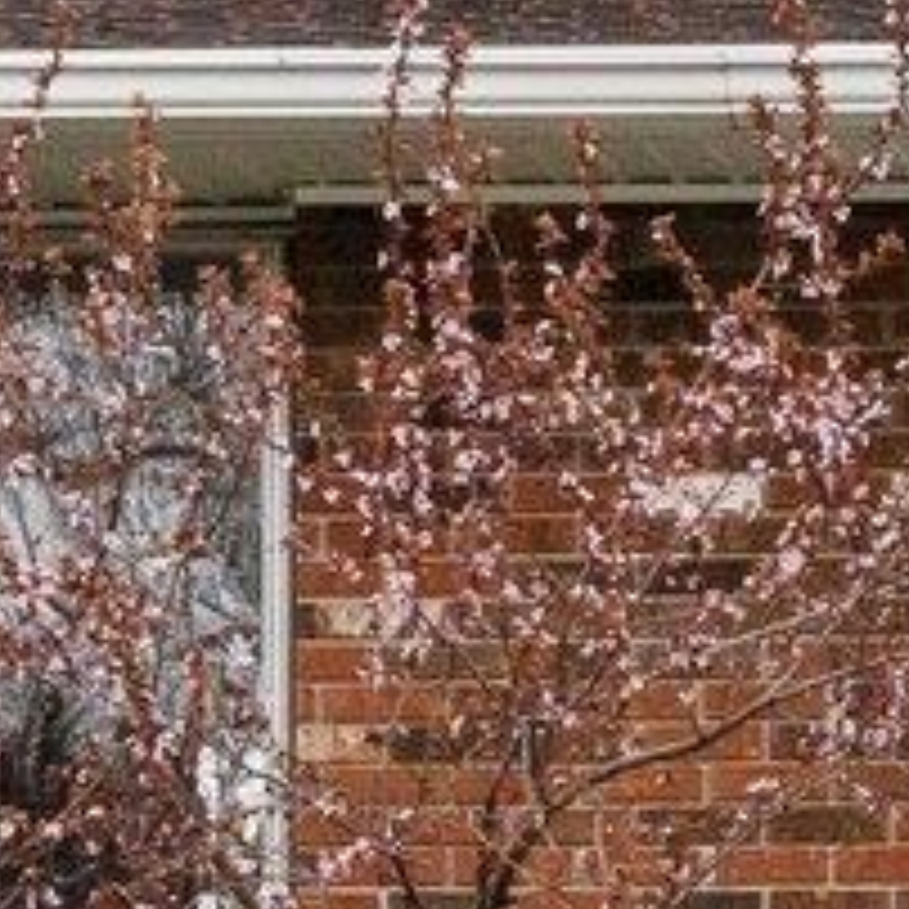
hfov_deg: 6.5
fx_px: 7695
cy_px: 812
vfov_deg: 6.7
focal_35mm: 259
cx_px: 1971
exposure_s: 1/1250
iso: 800
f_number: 5
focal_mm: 20
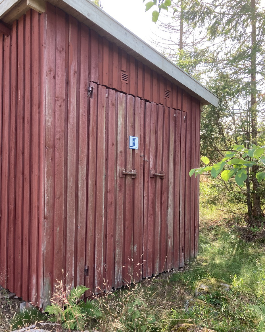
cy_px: 179
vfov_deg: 58.7
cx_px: 133
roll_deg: -1.1
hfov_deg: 48.5
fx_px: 294
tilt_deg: +2.1
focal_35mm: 30
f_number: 1.8
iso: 25
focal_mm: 3.99
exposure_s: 1/120
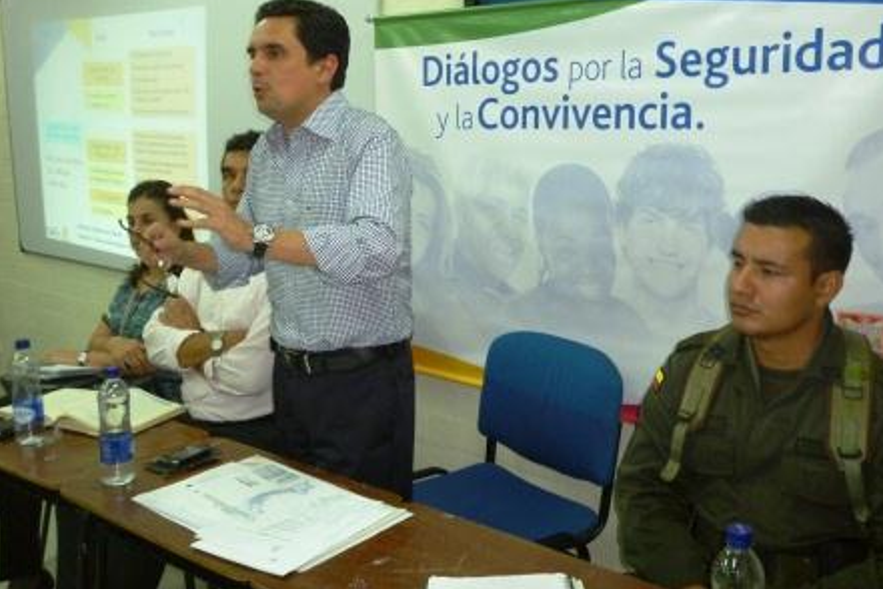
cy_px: 254
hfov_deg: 50.7
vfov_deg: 35.0
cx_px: 445
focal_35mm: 38
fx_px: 932
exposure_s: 1/60
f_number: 3.5
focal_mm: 6.4
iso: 400
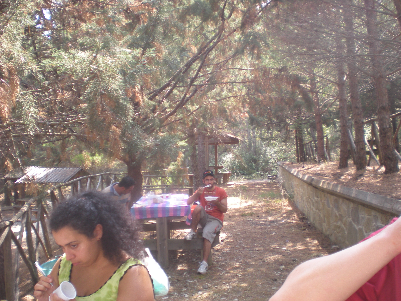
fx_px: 440
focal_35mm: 38
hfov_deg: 49.0
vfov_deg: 37.7
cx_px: 200
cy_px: 150
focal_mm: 6.3
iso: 64
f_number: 3.1
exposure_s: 1/55.5
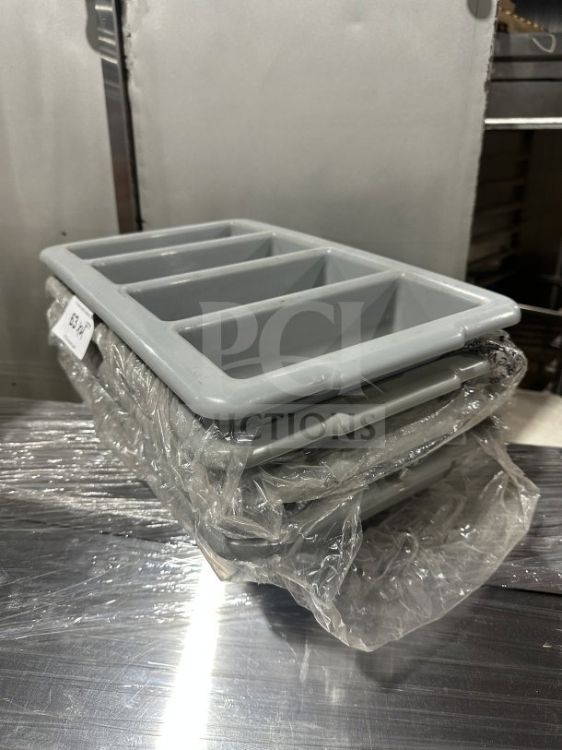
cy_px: 375
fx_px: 519
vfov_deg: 71.6
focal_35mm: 24
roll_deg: -1.5
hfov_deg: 56.8
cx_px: 281
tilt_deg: -21.8
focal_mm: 6.86
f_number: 1.78
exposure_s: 1/97
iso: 250
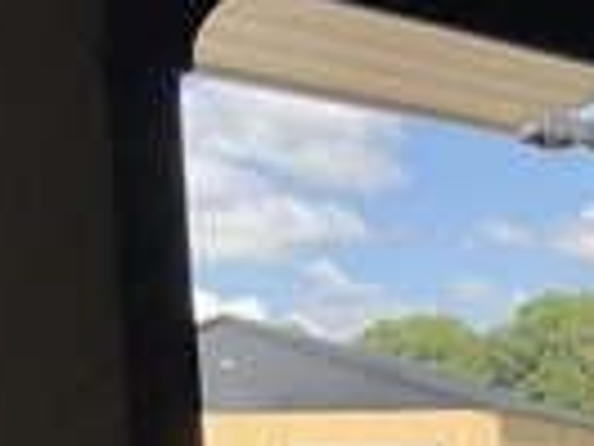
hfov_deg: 20.9
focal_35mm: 88
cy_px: 599
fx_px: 1510
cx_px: 688
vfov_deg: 15.8
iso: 25
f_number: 1.8
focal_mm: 3
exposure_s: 1/495
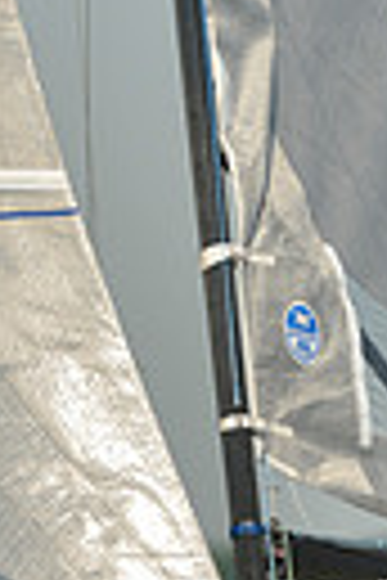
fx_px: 29071
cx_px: 207
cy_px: 605
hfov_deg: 0.8
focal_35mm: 1803
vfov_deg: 1.1
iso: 200
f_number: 6.3
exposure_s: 1/1250
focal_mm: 400
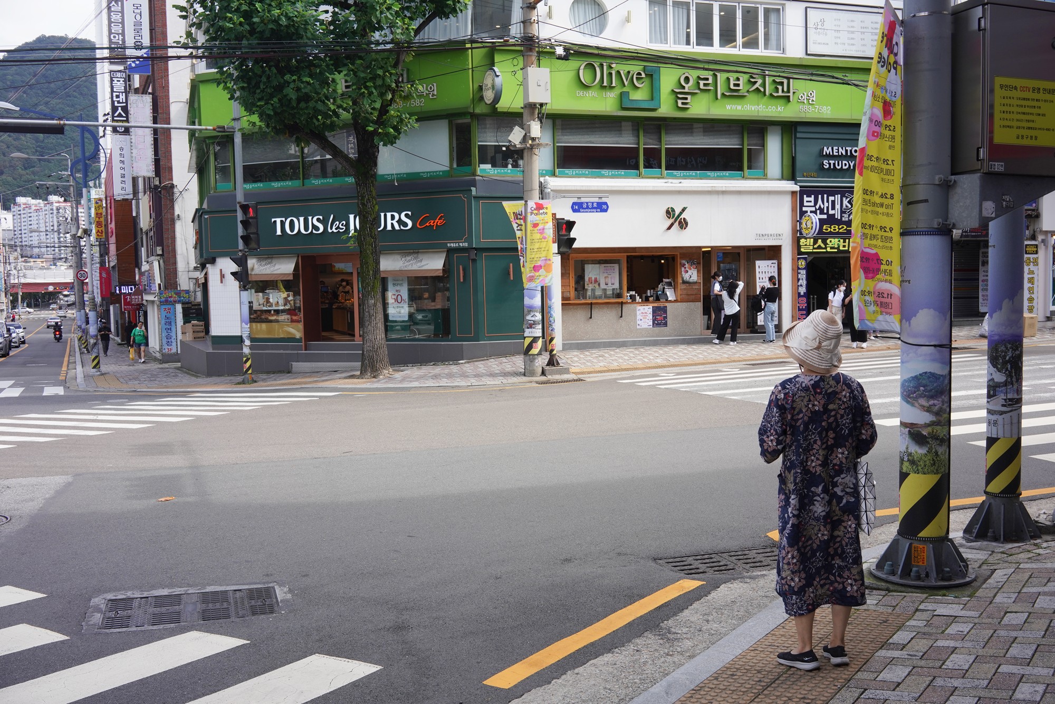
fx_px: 1026
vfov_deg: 37.9
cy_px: 352
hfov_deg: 54.4
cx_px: 528
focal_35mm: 35
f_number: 14
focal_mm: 35
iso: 400
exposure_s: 1/100
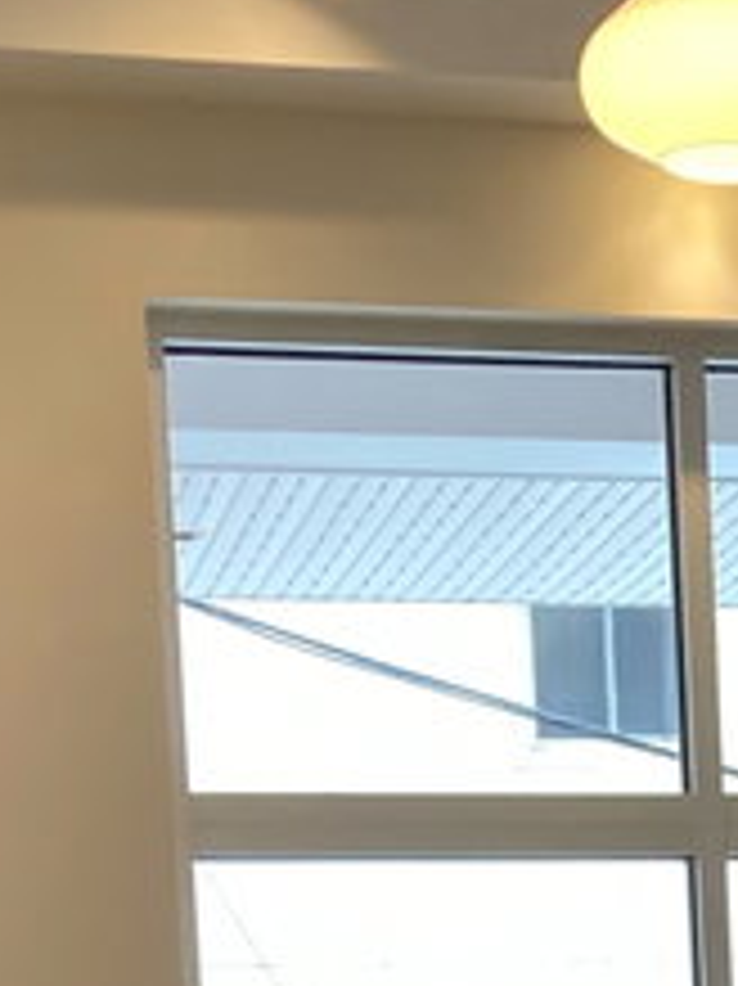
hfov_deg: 11.1
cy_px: 1630
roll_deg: +1.9
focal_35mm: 131
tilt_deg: -4.6
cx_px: 936
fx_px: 3727
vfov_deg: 13.8
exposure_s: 1/60
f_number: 1.8
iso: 64
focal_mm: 3.99
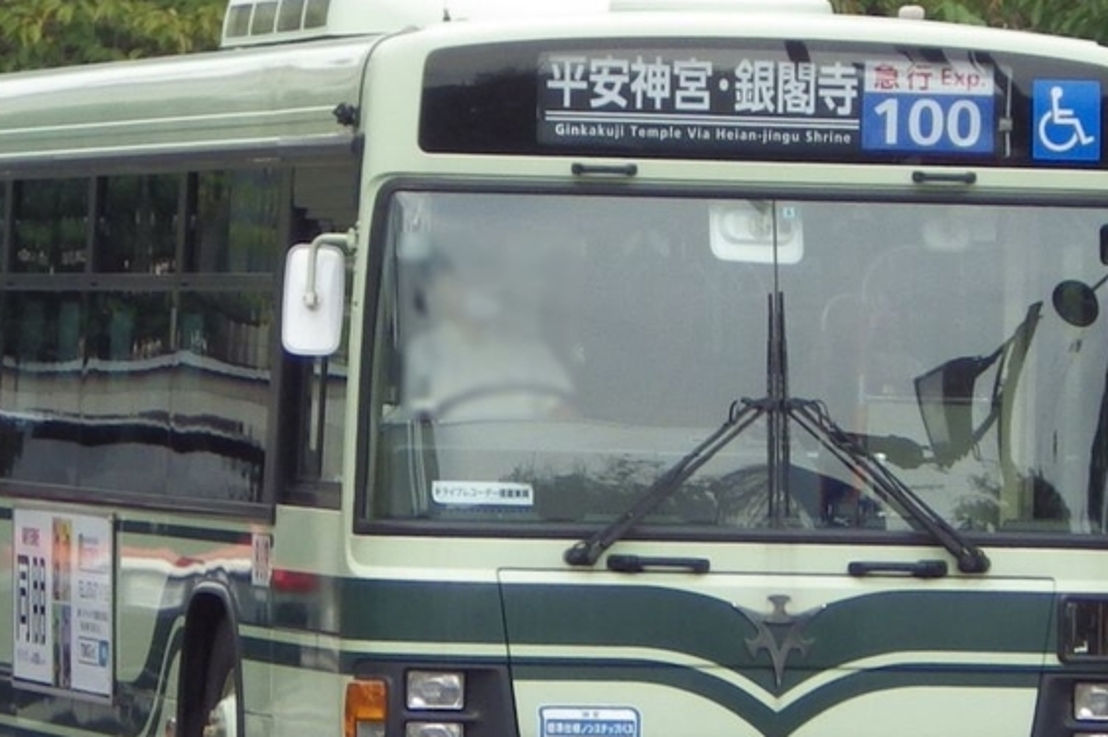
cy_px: 392
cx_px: 546
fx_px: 6059
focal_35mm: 197
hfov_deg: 10.4
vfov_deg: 7.0
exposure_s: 1/200
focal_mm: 23.8
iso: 100
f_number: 5
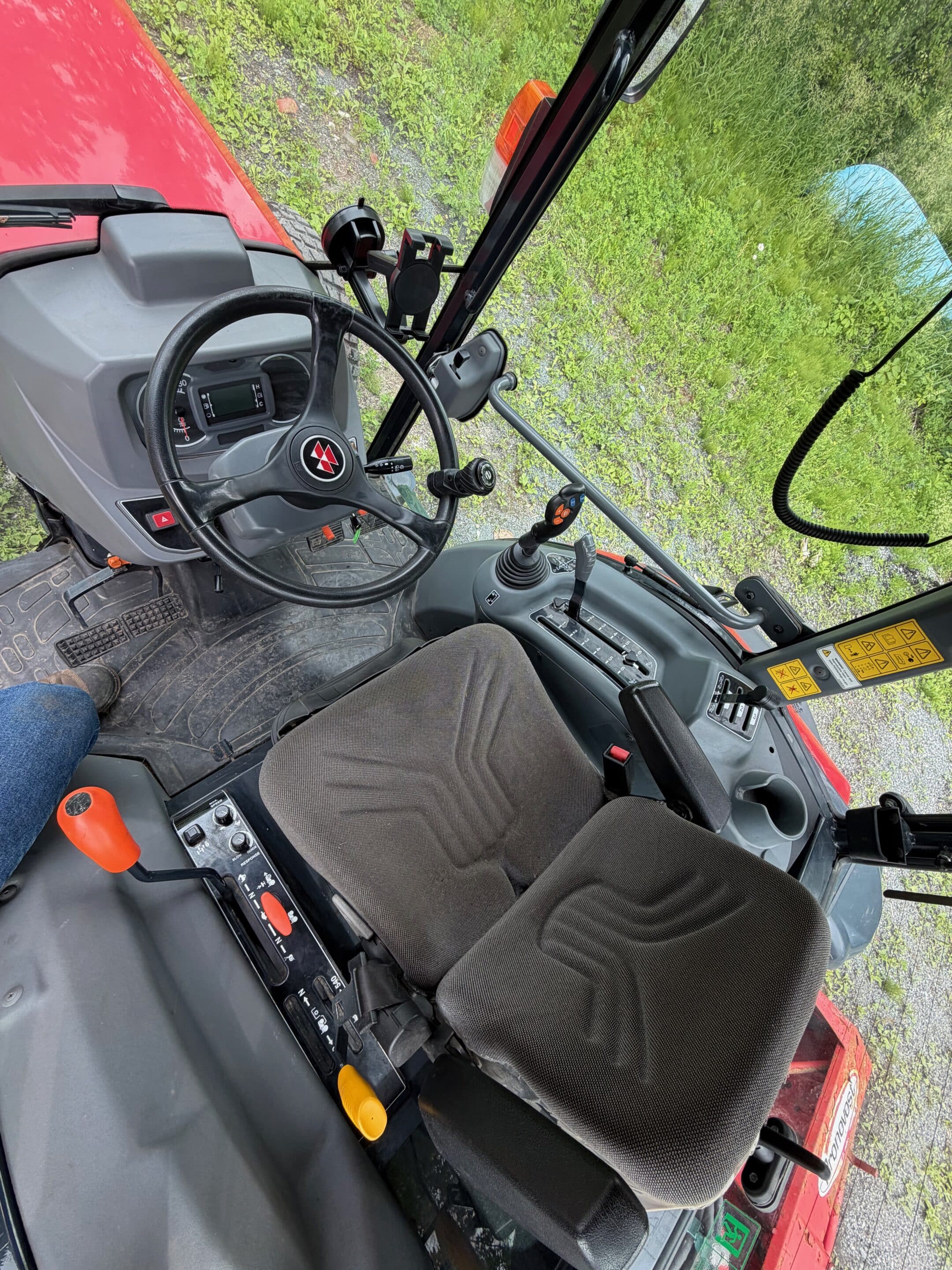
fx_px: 513
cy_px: 635
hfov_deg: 85.7
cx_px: 476
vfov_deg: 102.1
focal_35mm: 14
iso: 50
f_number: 2.2
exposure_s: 1/121
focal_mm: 2.22
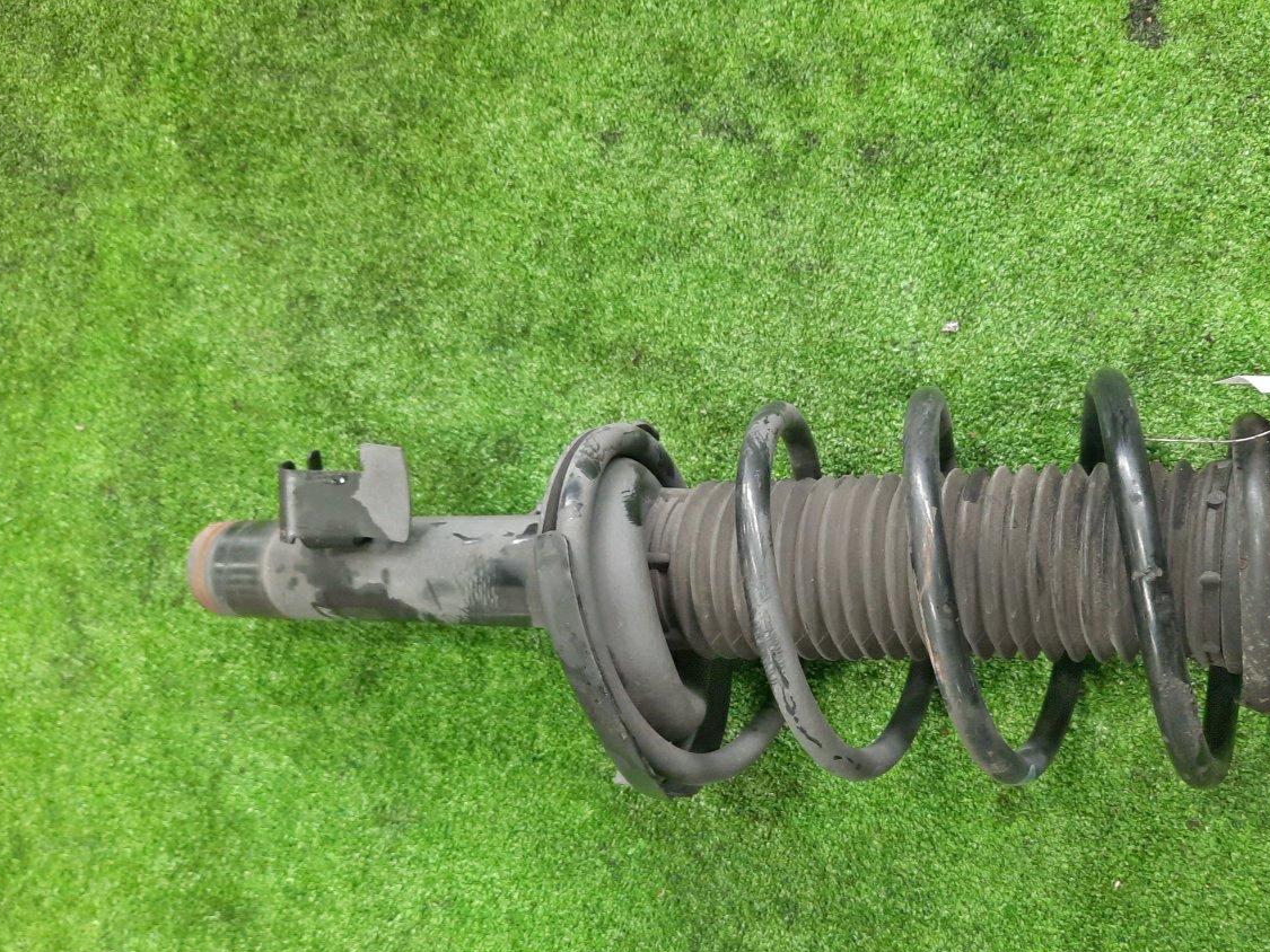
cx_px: 759
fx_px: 1174
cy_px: 572
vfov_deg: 43.9
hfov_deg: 56.4
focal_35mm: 32
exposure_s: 1/33
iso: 327
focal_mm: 4.6
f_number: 2
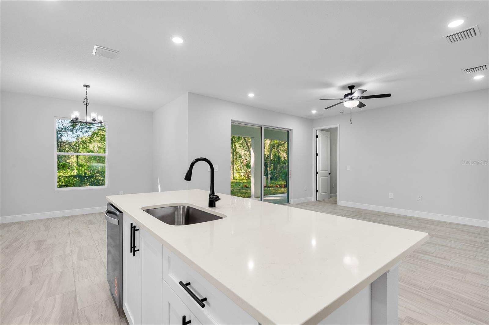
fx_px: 217
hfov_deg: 96.8
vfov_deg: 73.6
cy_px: 162
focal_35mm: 16
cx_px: 244
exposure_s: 1/5
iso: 100
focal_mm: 16
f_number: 9
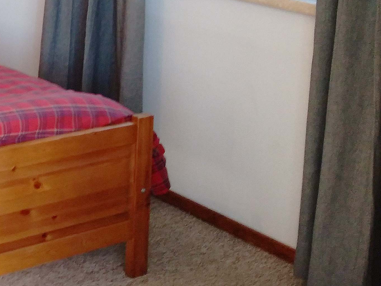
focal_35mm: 79
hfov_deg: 21.8
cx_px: -141
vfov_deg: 18.4
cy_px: 44
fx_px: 870
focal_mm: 3.54
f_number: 2
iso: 130
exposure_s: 1/40
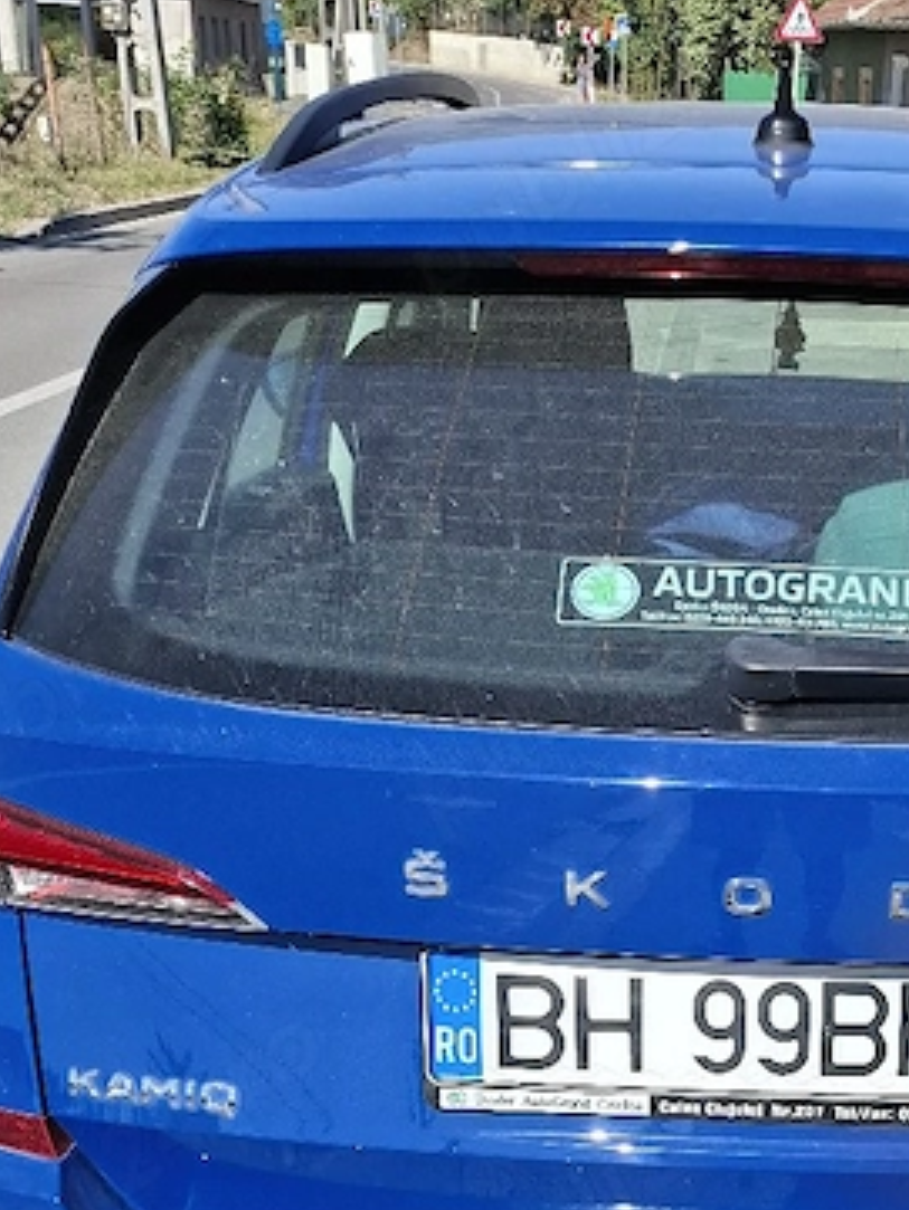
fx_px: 1785
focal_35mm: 51
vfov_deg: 33.6
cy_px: 1260
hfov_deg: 27.8
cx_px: 758
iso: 50
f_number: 1.8
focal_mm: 5.54
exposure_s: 1/1667
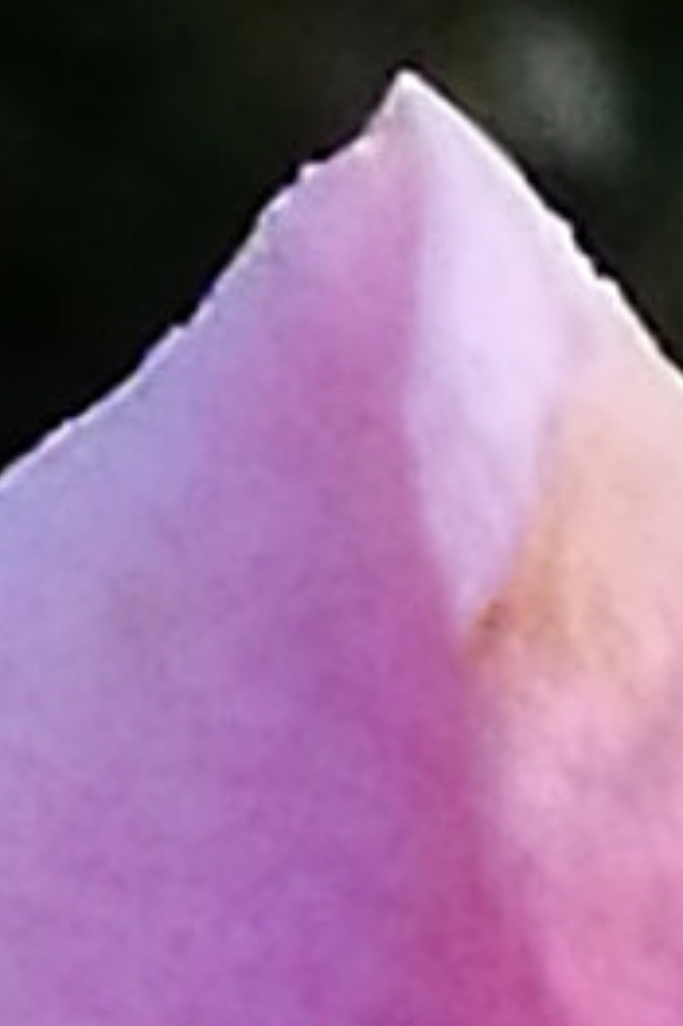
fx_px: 19490
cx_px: 351
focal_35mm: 684
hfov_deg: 2.0
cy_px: 2481
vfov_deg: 3.0
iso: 640
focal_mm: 4.5
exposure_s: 1/16.7
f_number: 2.2
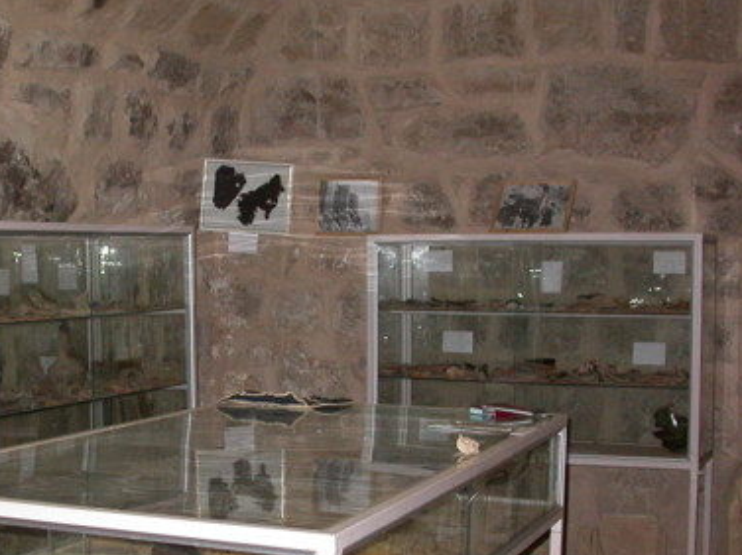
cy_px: 352
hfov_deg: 29.1
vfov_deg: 22.2
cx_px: 215
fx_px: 1413
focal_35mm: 66
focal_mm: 7.85
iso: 200
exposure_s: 1/60
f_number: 2.6
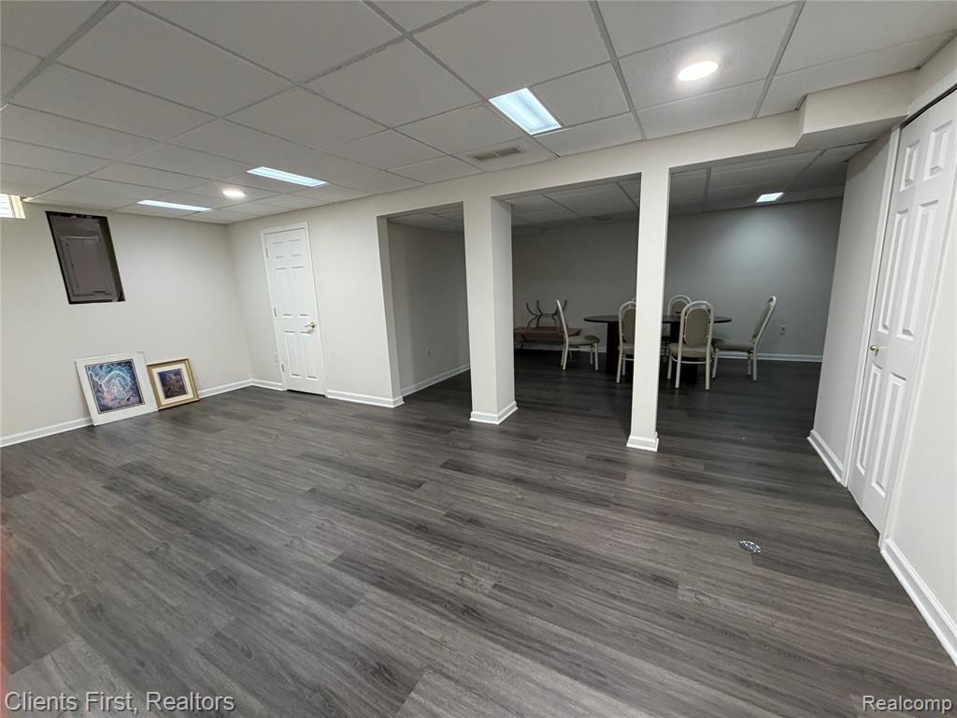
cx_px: 478
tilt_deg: -10.2
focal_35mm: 14
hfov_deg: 102.1
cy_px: 359
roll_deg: +2.5
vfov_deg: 85.7
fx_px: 387
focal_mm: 2.22
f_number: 2.2
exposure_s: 1/60
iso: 250
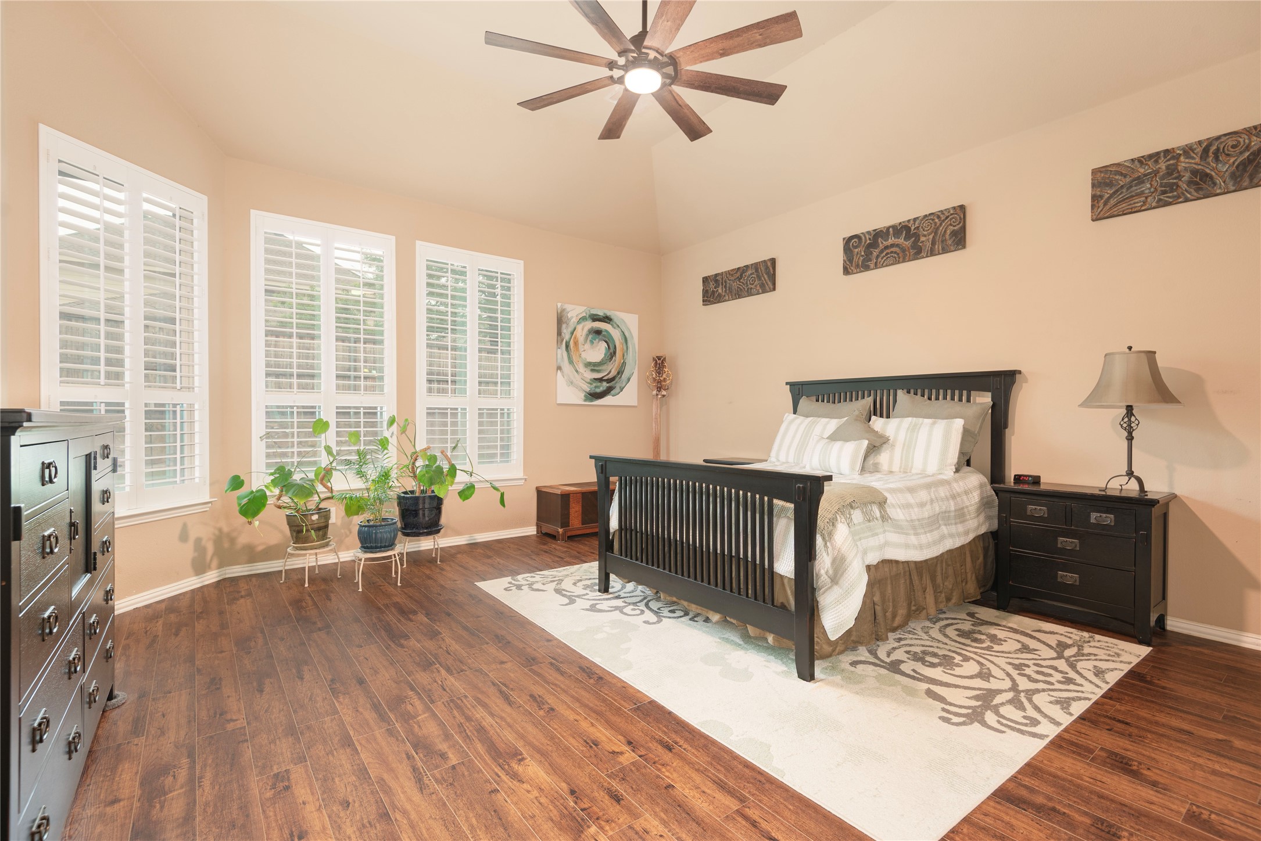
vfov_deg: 73.8
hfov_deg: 96.7
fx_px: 561
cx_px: 630
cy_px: 420
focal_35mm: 16
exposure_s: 2
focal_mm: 16
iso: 100
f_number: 7.1
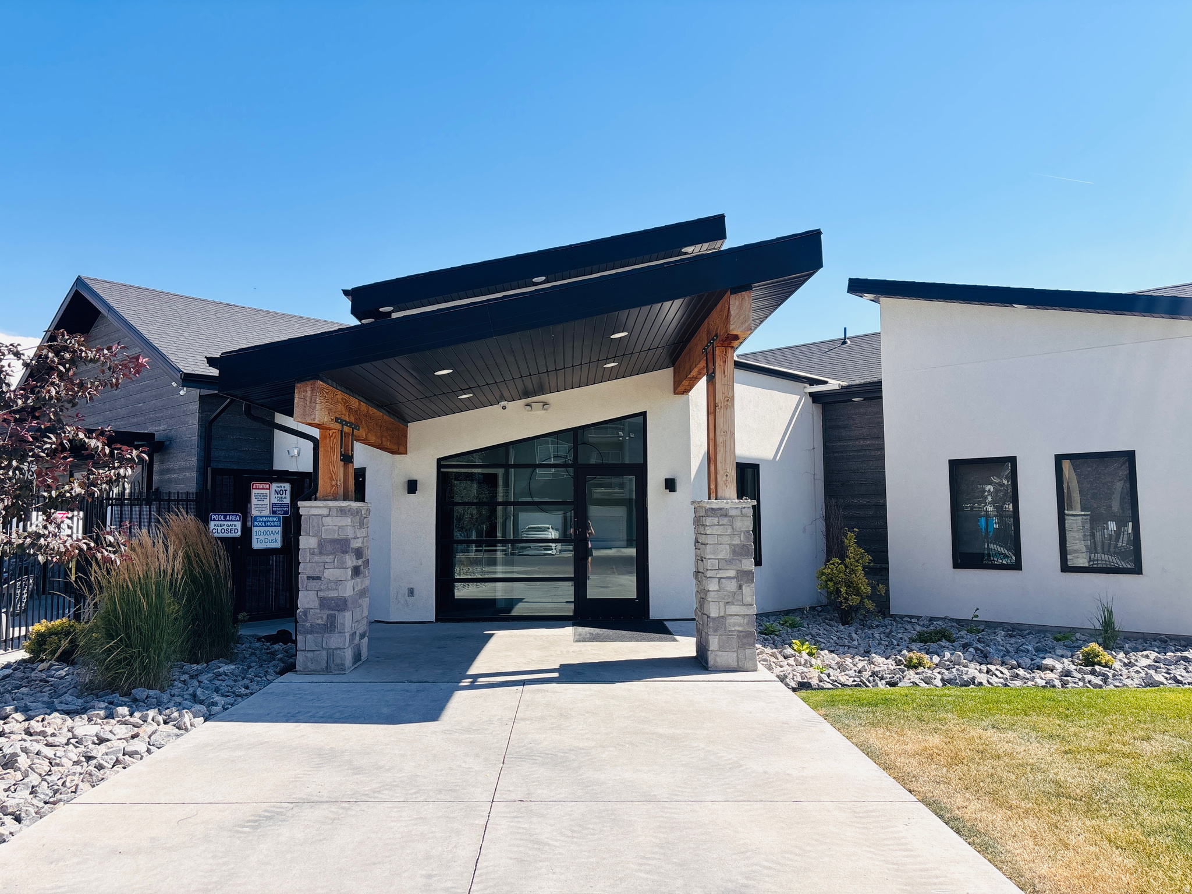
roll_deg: +0.2
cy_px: 447
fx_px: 895
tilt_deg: +3.9
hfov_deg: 67.3
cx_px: 596
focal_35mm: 26
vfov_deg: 53.1
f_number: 1.6
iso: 50
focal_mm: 5.96
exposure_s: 1/3021
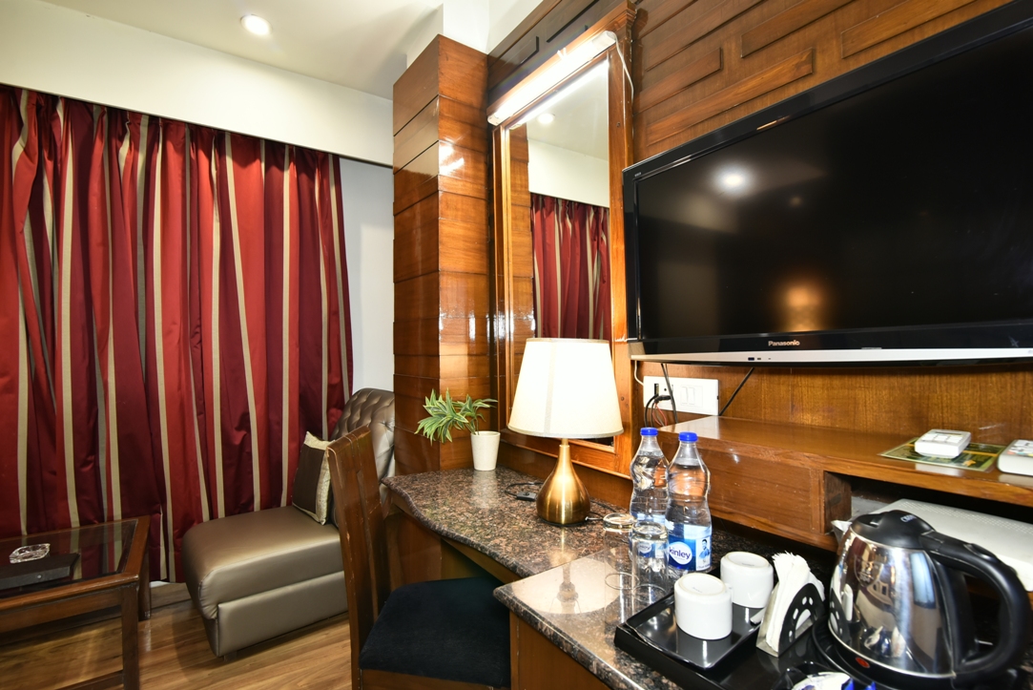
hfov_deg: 96.7
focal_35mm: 16
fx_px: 459
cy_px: 345
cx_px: 516
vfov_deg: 73.8
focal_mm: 16
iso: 1000
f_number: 7.1
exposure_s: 1/8
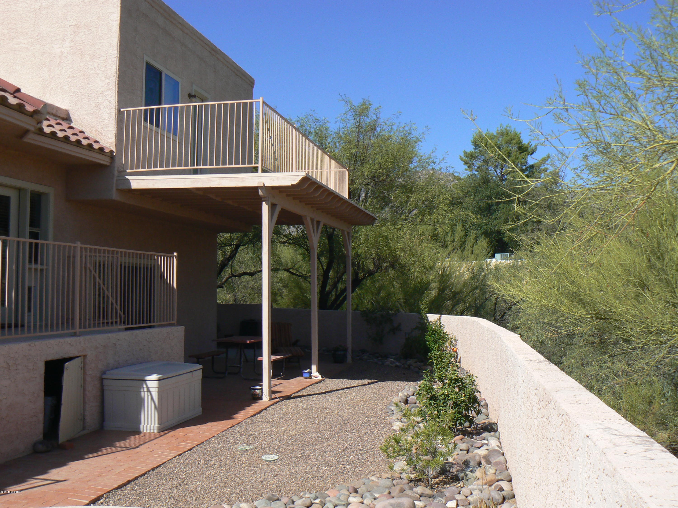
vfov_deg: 39.7
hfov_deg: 51.4
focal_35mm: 36
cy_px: 254
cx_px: 339
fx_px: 705
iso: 80
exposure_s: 1/400
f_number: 7.1
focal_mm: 6
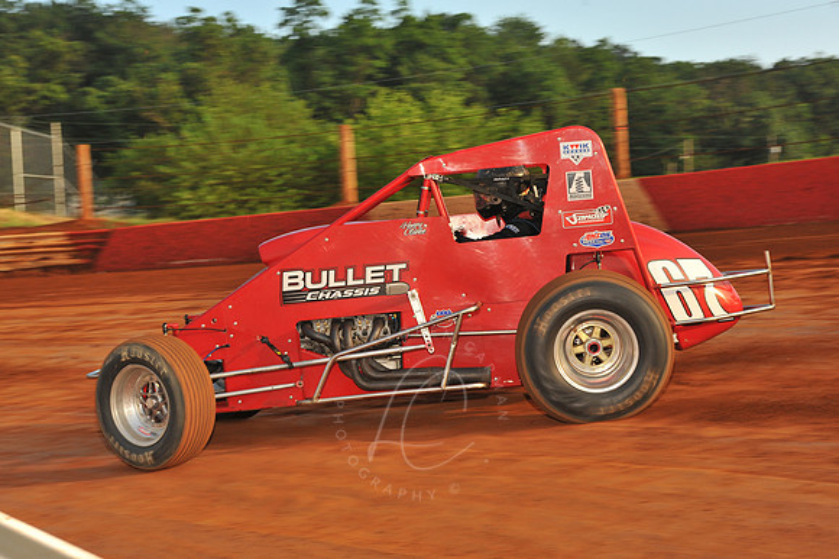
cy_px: 280
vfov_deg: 19.4
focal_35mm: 70
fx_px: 1630
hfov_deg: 28.9
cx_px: 420
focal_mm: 70
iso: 500
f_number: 10
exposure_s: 1/320
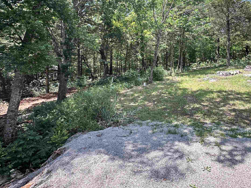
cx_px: 149
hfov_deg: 73.3
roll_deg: -3.0
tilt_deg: +2.5
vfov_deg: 56.9
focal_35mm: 23
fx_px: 167
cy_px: 55
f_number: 2.2
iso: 40
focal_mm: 2.22
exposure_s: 1/293
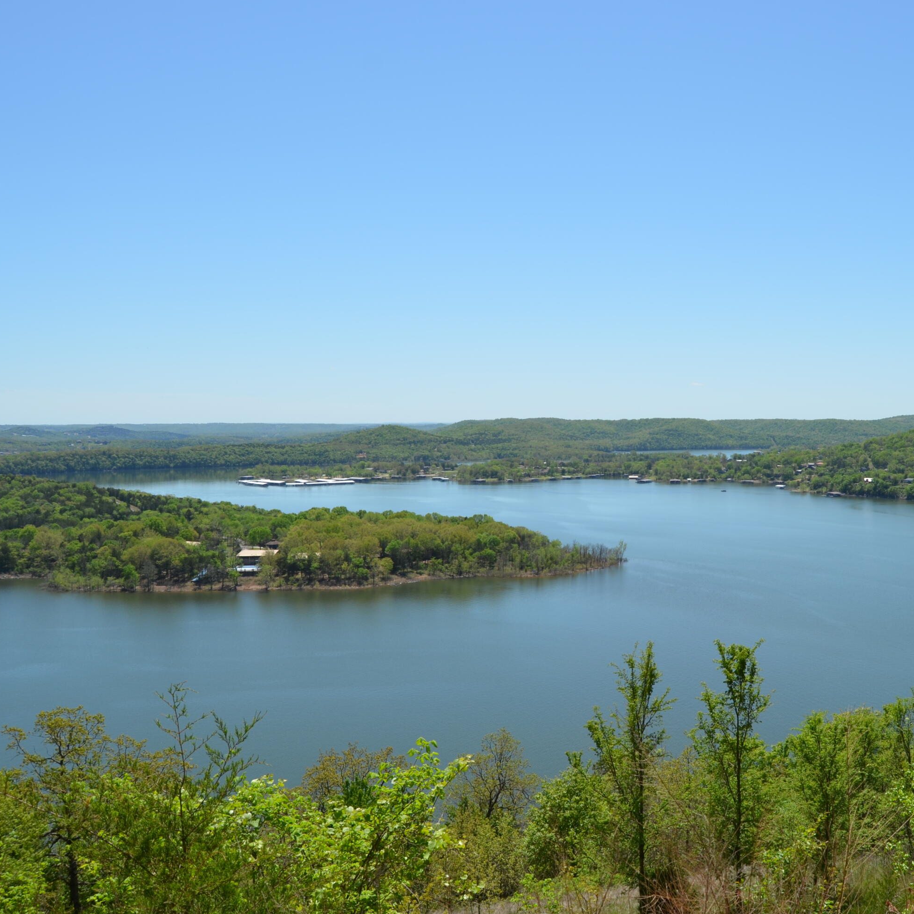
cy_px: 456
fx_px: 1046
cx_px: 640
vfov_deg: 47.2
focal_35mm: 35
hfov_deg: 46.2
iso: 100
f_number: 9.5
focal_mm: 18
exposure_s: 1/350
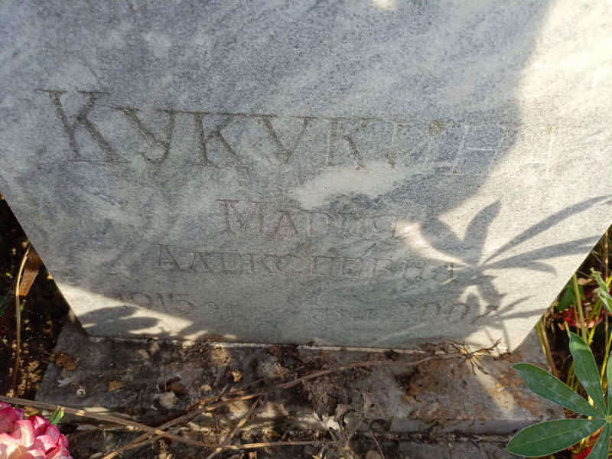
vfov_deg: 54.9
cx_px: 306
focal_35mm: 25
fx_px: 442
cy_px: 230
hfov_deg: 69.4
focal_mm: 4.76
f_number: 1.69
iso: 110
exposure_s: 1/317
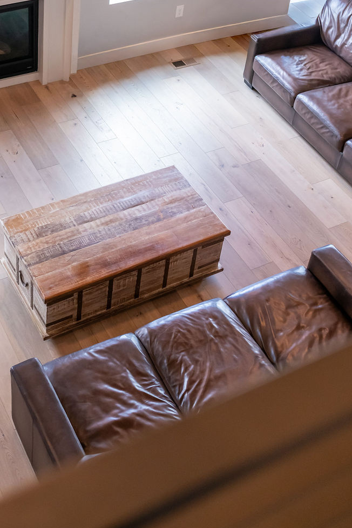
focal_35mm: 55
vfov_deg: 35.2
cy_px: 116
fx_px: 806
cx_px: 112
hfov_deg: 24.5
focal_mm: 35
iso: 1600
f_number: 3.2
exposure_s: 1/250
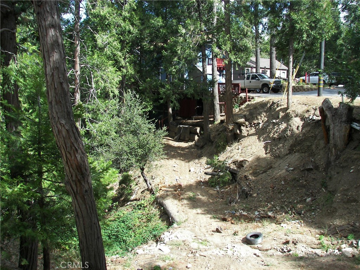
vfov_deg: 39.7
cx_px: 180
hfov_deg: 51.4
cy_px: 135
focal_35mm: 36
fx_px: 374
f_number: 2.8
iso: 50
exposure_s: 1/320
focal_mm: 6
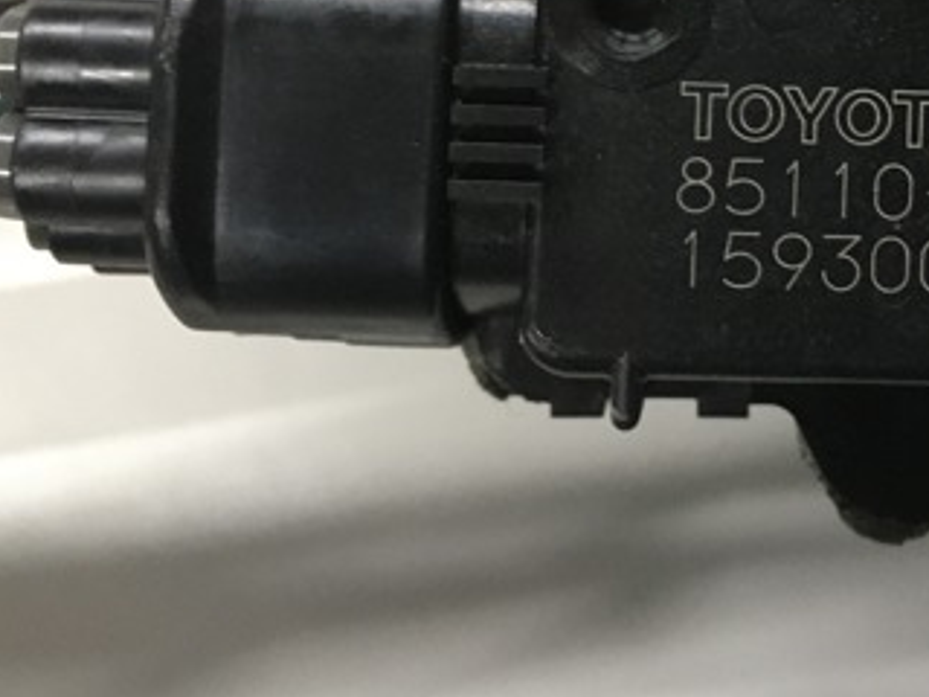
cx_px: 833
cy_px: 3
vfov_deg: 24.1
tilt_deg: -85.0
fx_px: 1557
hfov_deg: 31.7
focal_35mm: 58
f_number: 2.2
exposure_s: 1/20
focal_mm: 4.15
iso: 200
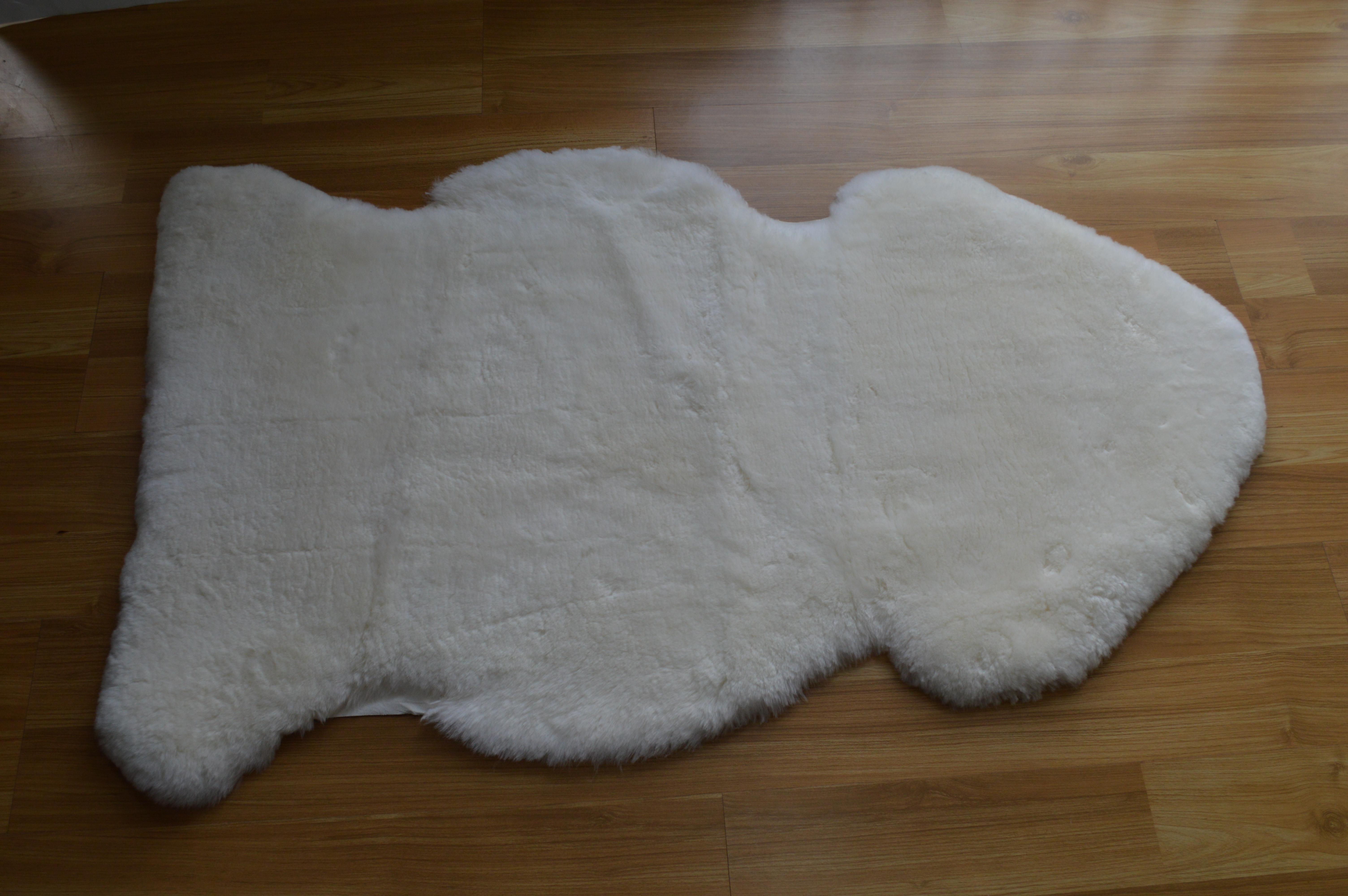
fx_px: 1235
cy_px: 448
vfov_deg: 39.9
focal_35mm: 33
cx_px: 674
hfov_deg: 57.3
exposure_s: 1/125
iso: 360
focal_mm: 22
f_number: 5.6
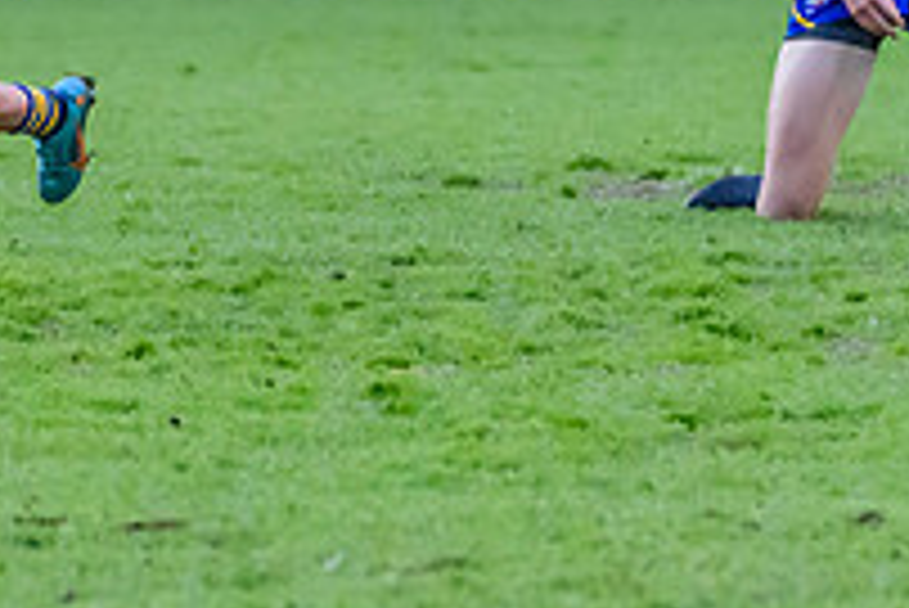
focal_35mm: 942
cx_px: 30
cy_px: 90
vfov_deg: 1.5
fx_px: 23802
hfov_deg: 2.2
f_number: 5.6
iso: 10000
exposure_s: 1/1600
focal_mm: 260
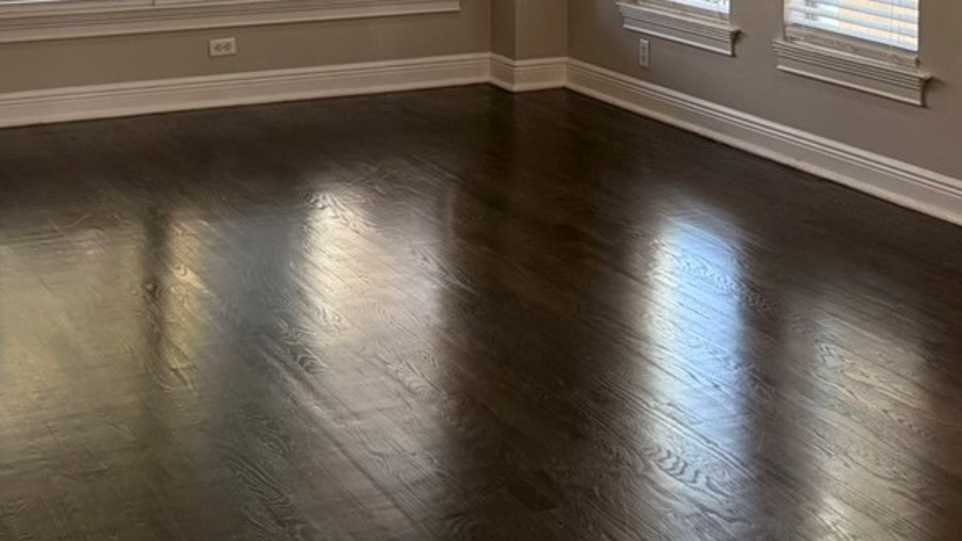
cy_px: -137
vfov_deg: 16.2
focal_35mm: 71
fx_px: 1811
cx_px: 528
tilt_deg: -4.0
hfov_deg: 29.7
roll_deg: +0.0
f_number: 1.78
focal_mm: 6.76
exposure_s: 1/240
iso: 160
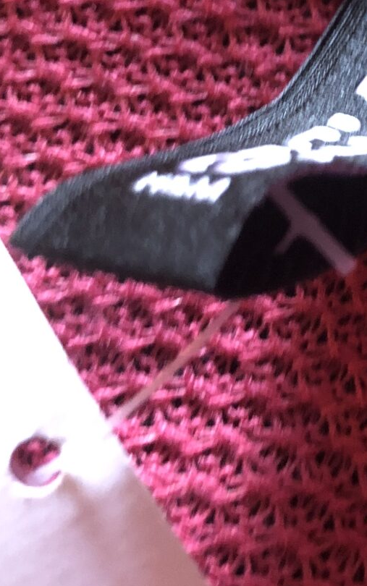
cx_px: 434
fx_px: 1199
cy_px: 127
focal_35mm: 75
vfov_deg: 27.0
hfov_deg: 16.7
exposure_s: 1/6
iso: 80
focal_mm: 3.99
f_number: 1.8
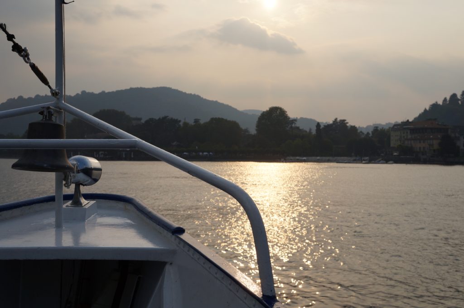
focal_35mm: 44
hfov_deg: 45.0
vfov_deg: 30.8
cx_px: 232
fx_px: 560
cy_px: 154
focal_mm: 29
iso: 200
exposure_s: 1/1250
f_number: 9
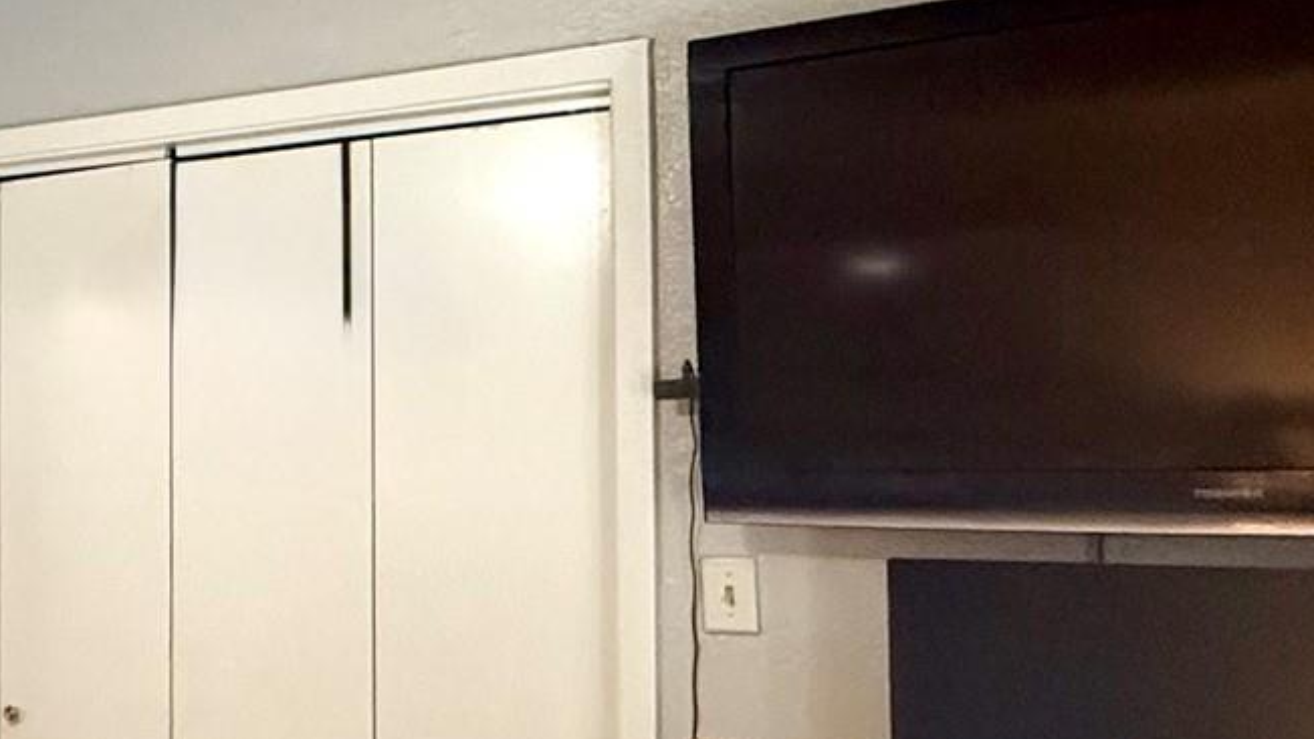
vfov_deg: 24.9
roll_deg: -0.2
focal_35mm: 48
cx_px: -313
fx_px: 1672
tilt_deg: +1.9
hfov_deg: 33.6
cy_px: 414
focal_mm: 2.22
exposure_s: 1/59
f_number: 2.2
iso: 640
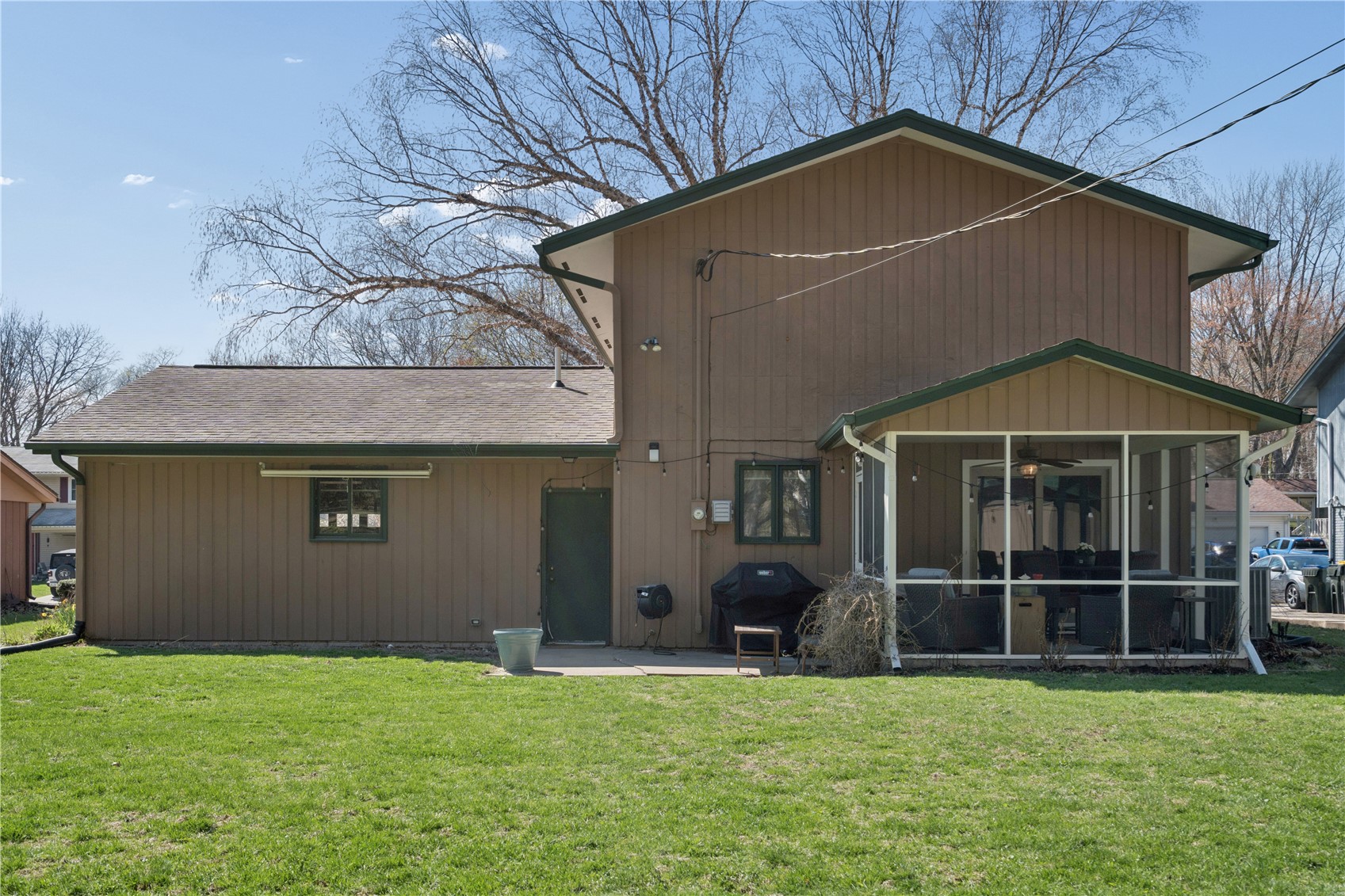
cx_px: 672
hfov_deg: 54.4
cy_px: 448
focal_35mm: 35
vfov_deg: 37.8
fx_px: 1307
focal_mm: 35
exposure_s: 1/500
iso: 400
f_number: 9
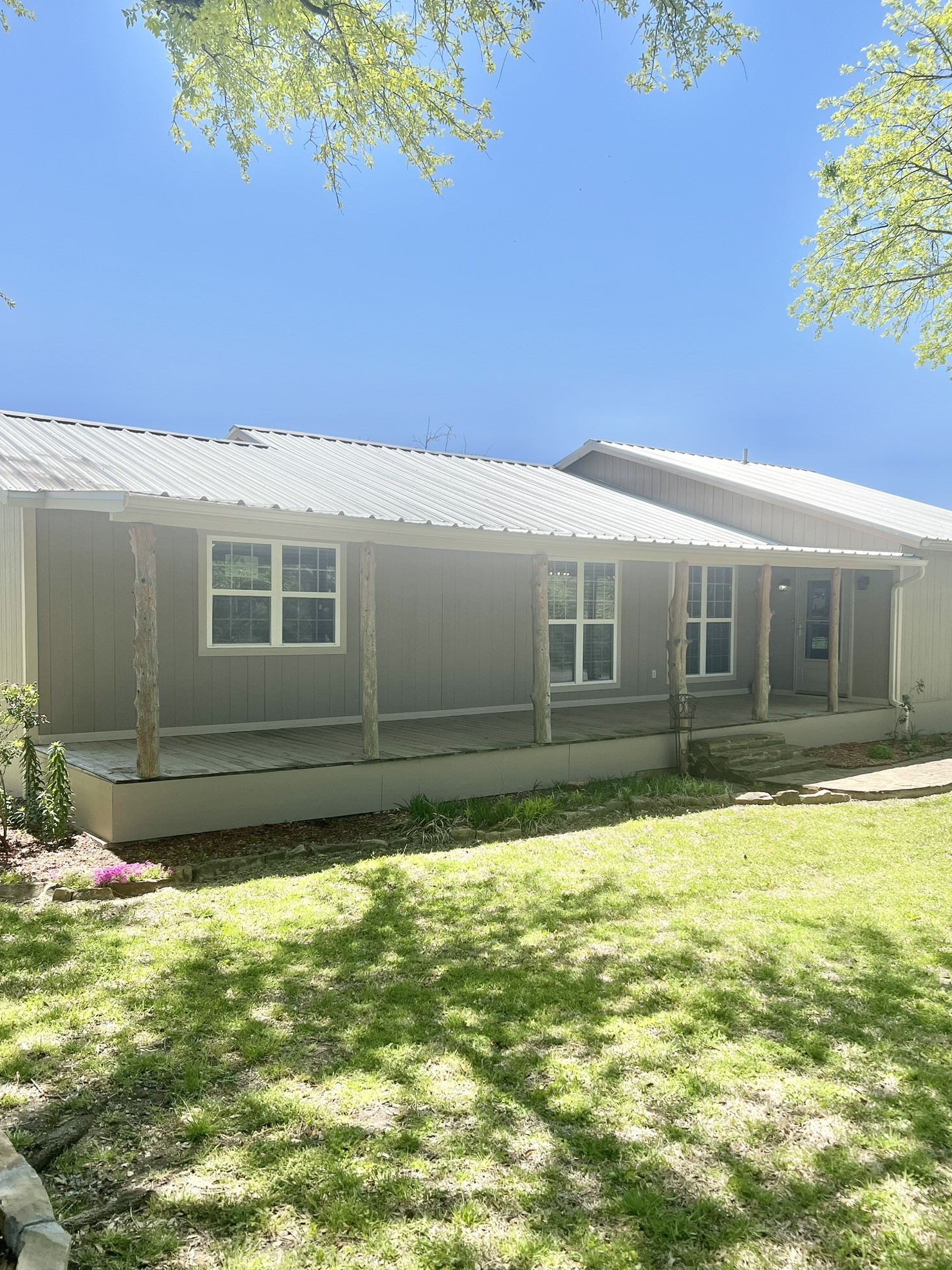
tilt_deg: -2.7
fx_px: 990
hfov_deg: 51.4
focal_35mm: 27
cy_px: 647
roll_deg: -0.4
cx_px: 487
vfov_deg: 65.3
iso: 50
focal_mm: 5.7
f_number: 1.5
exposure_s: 1/4444
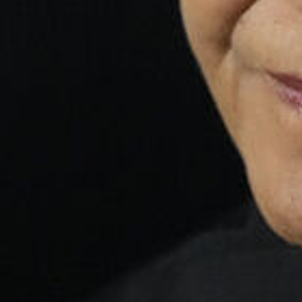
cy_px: 67
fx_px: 14273
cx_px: 656
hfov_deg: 1.2
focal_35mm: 1446
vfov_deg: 1.2
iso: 12800
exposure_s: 1/200
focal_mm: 197
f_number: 2.8
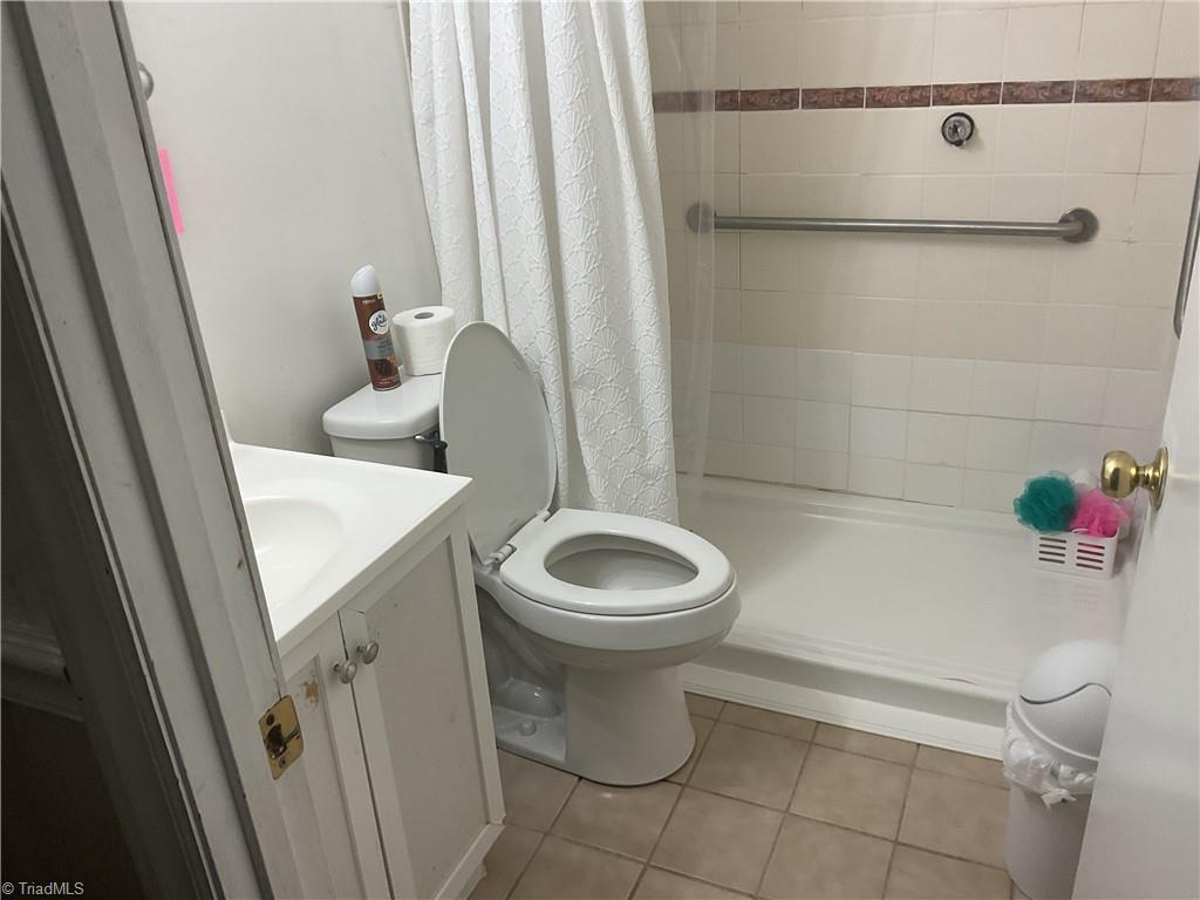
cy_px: 450
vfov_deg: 48.2
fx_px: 1005
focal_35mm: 29
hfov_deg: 61.7
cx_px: 600
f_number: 1.8
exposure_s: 1/120
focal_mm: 3
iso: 64
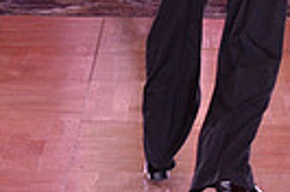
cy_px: -125
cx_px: 70
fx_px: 3335
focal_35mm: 415
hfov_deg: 5.0
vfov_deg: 3.3
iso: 2000
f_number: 6.3
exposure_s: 1/250
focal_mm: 95
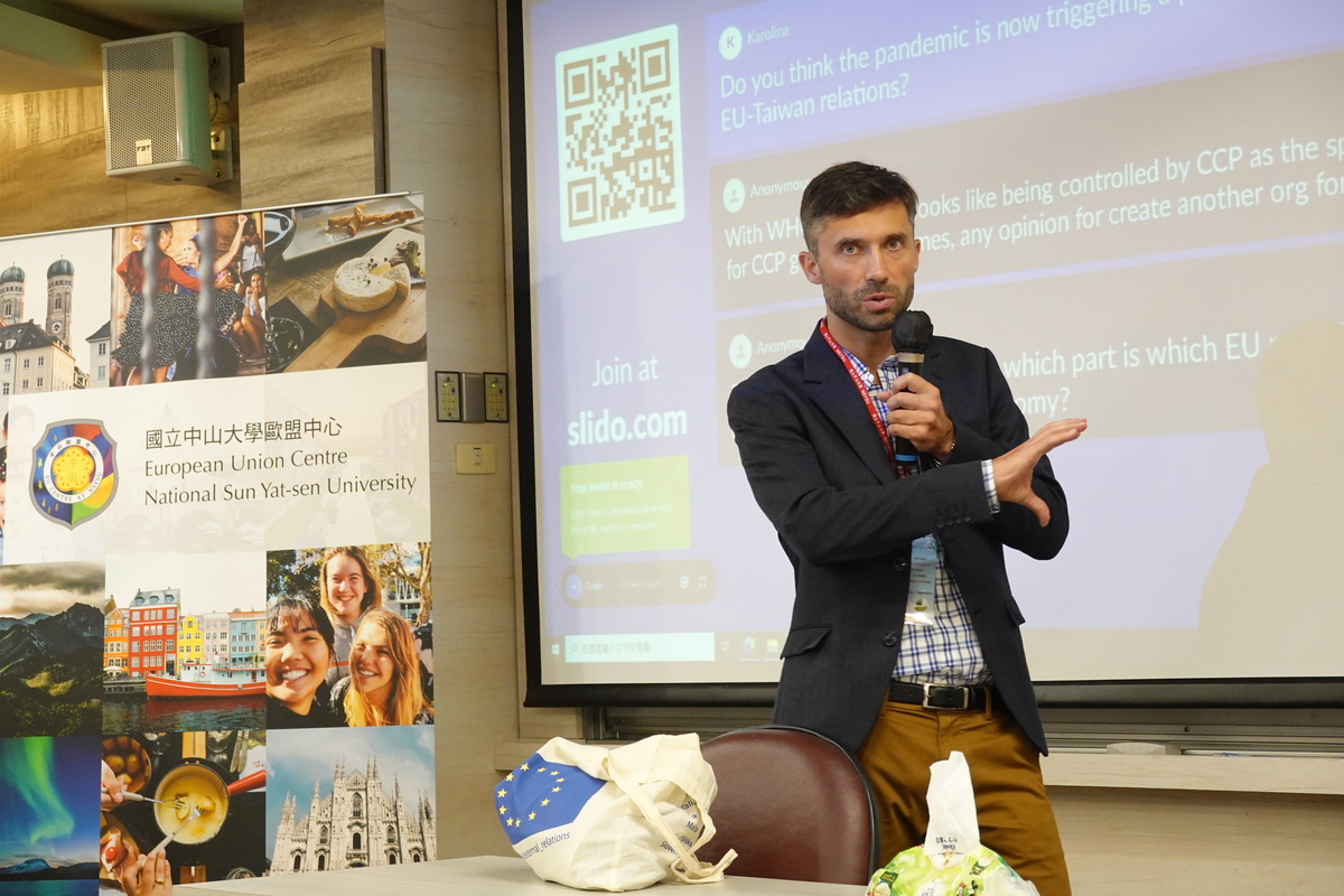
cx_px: 672
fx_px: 2613
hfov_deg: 28.8
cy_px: 448
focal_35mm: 70
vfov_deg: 19.5
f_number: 4
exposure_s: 1/80
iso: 1250
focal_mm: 25.85
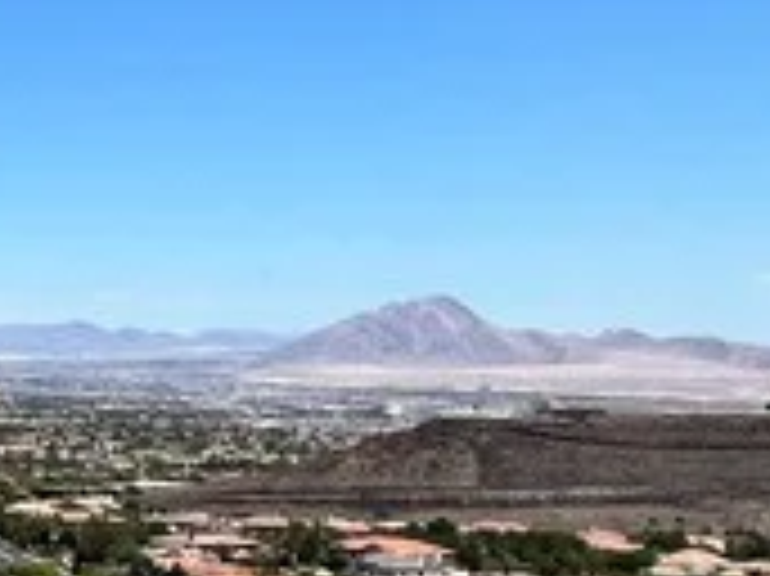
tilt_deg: +6.9
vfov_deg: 18.7
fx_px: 1734
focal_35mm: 78
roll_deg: -0.5
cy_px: 126
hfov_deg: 16.2
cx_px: -932
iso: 32
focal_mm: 1.57
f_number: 1.8
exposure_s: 1/2481
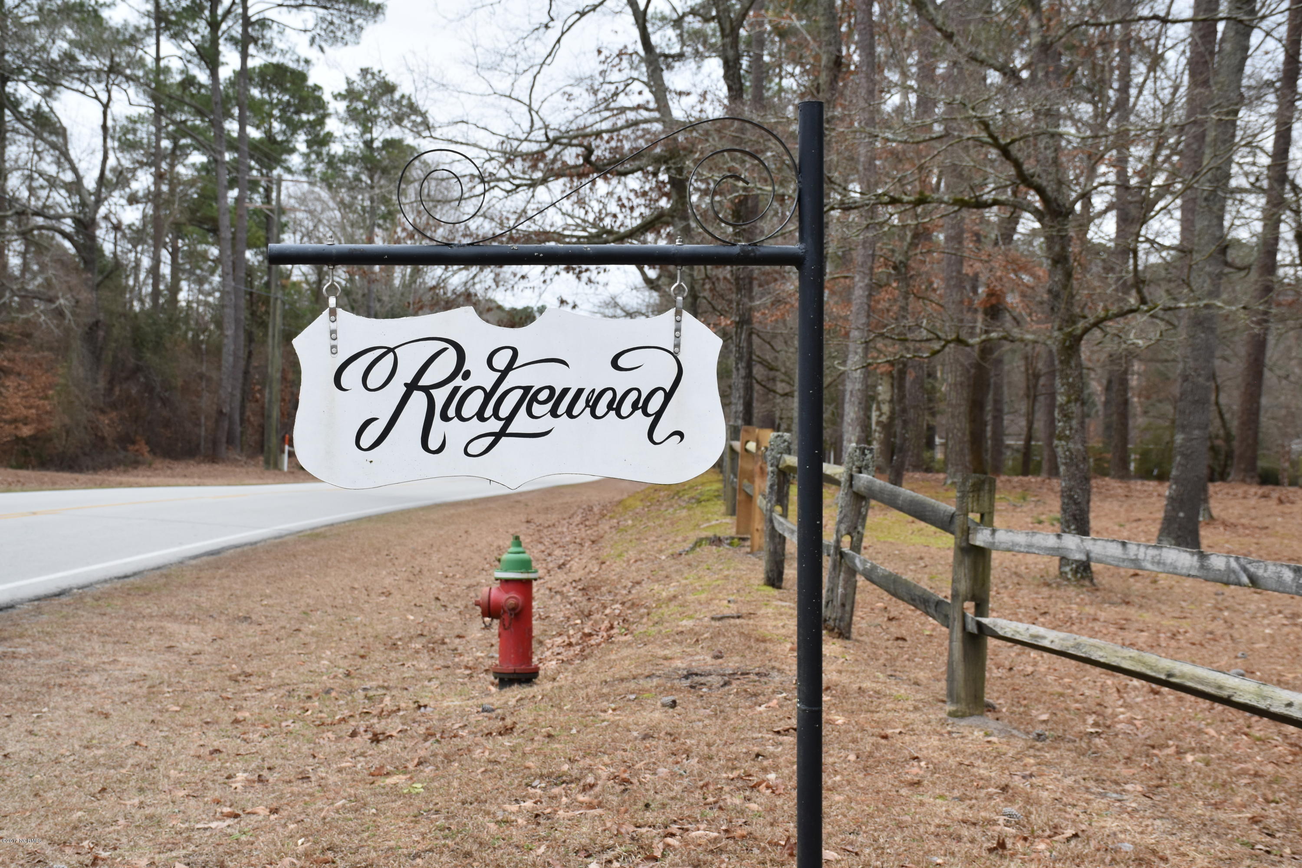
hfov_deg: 35.1
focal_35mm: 57
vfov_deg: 23.8
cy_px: 434
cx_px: 651
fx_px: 2061
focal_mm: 38
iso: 400
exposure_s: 1/250
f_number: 8
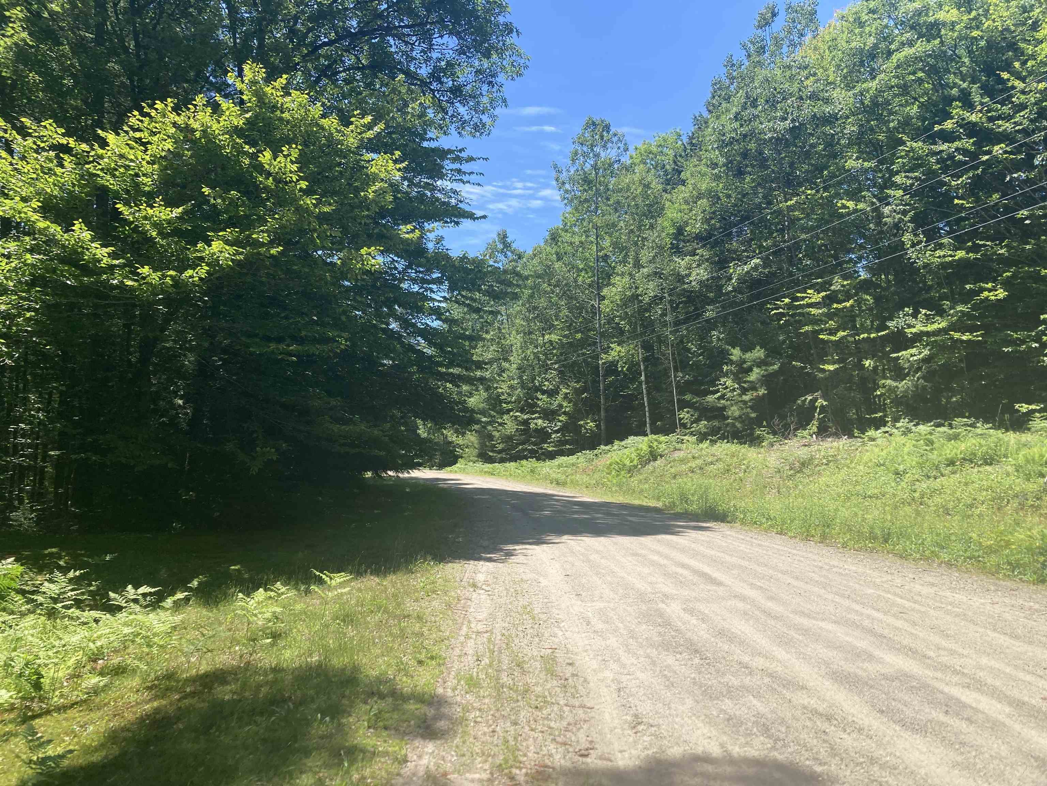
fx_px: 847
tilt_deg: +3.8
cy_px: 393
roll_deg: -1.2
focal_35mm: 28
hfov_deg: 63.4
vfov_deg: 49.7
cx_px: 524
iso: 20
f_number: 1.8
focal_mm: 3.99
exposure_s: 1/1091
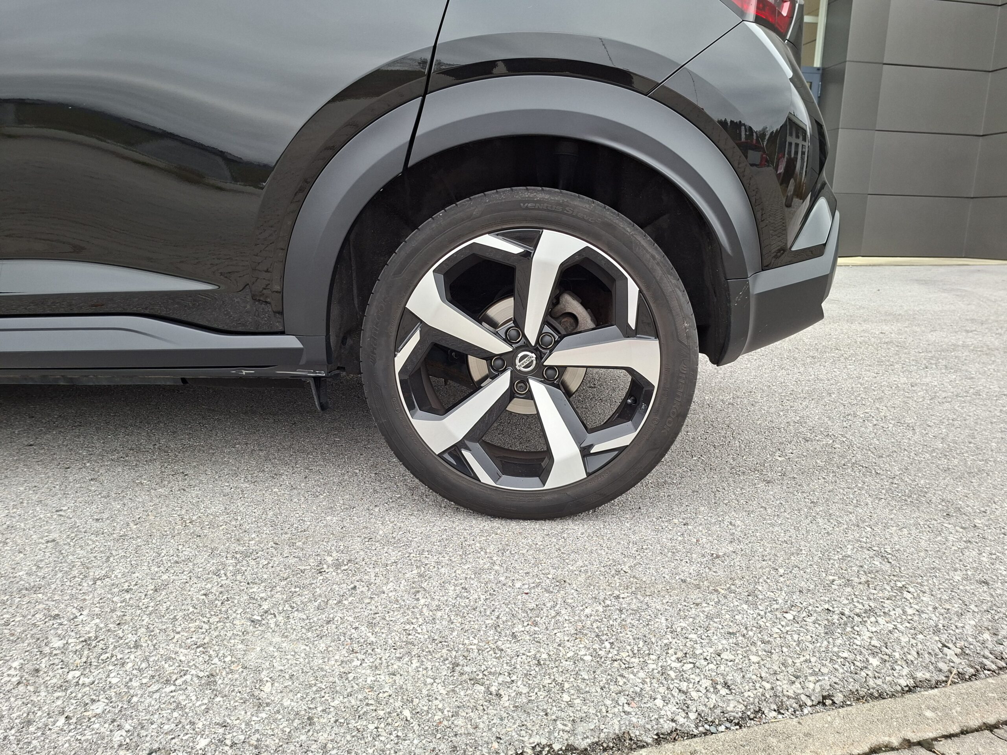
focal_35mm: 23
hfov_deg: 73.9
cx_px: 504
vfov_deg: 58.9
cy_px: 378
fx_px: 669
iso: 50
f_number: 1.8
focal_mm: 5.54
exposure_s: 1/190
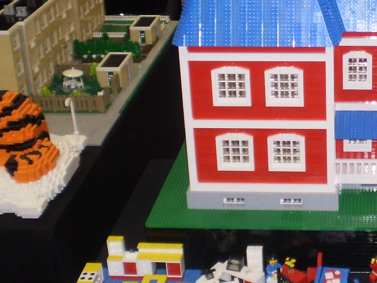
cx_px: 367
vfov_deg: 20.2
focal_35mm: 72
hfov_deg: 25.8
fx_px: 784
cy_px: 50
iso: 125
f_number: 3.1
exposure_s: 1/30
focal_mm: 6.3
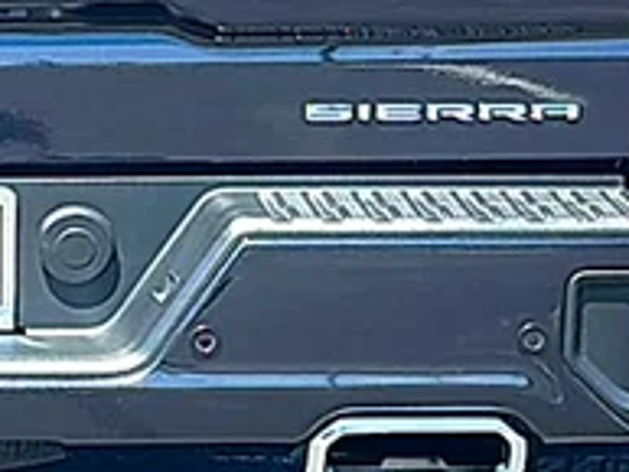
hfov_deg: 14.3
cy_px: -34
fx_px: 2436
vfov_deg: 10.9
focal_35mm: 134
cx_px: -111
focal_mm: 6.86
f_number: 1.78
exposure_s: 1/1996
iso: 80
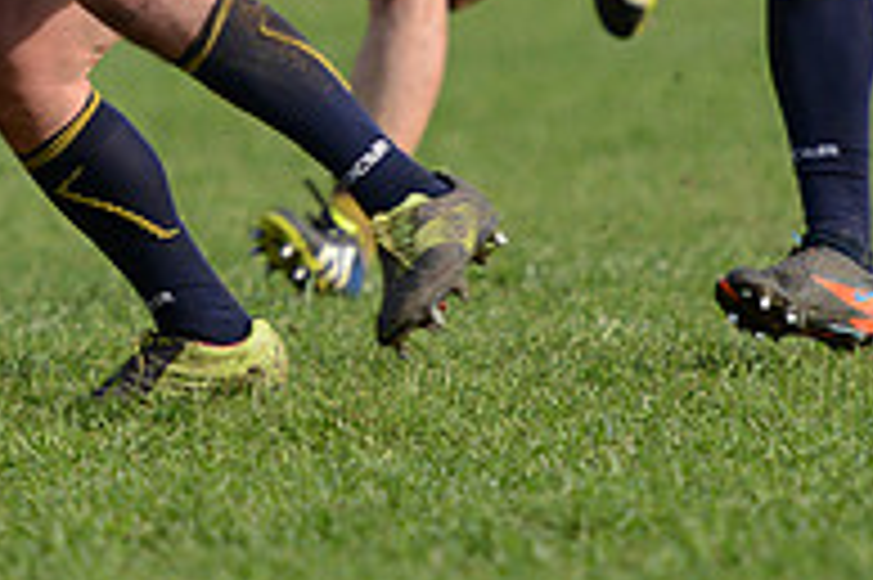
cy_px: -281
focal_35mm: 689
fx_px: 16694
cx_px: -68
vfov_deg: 2.0
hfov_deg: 3.0
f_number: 4
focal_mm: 230
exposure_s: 1/1250
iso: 320
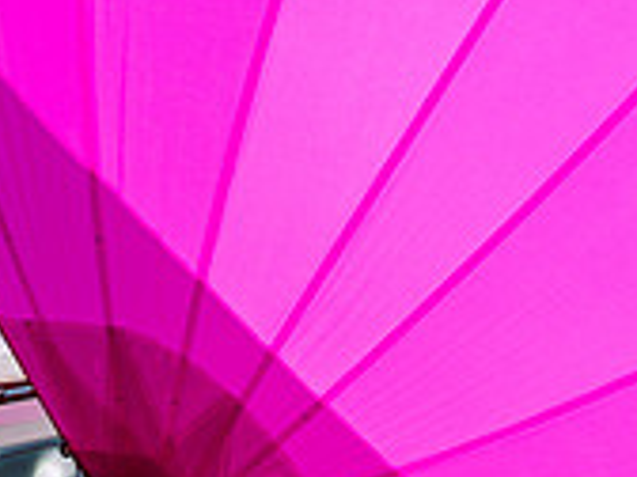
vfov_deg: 1.0
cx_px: 1043
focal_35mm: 1498
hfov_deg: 1.3
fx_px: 27566
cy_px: 714
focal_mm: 300
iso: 200
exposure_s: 1/5000
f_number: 5
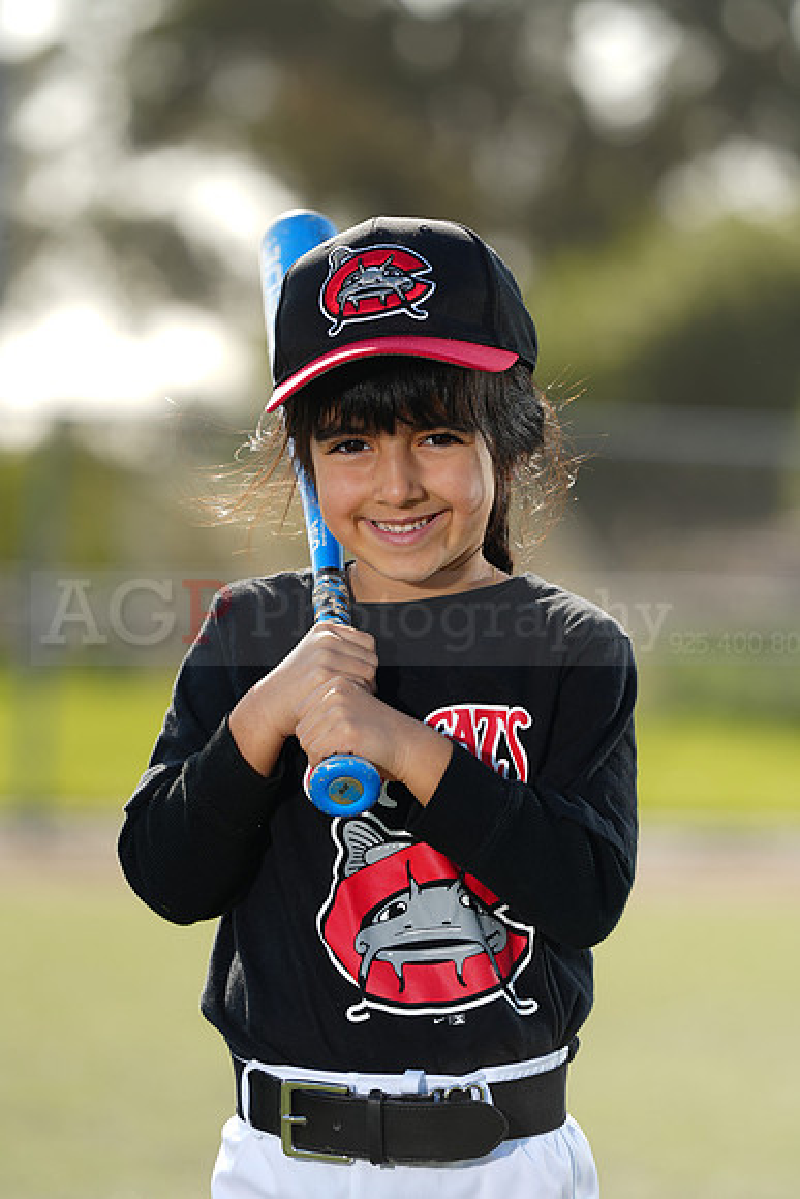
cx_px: 400
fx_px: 6662
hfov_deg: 6.9
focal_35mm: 200
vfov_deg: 10.3
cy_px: 600
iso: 50
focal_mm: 200
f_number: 4.5
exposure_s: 1/250
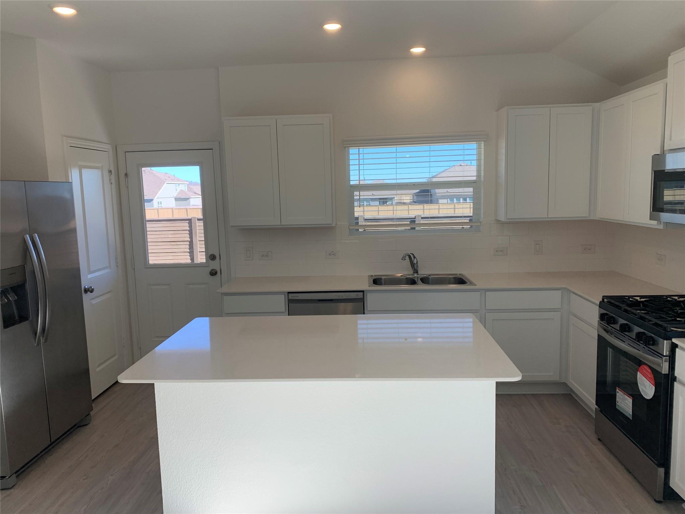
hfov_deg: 67.3
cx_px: 342
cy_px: 257
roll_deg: +1.5
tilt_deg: -8.2
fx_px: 515
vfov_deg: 53.1
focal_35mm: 26
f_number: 1.8
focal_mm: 4.25
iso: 25
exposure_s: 1/241
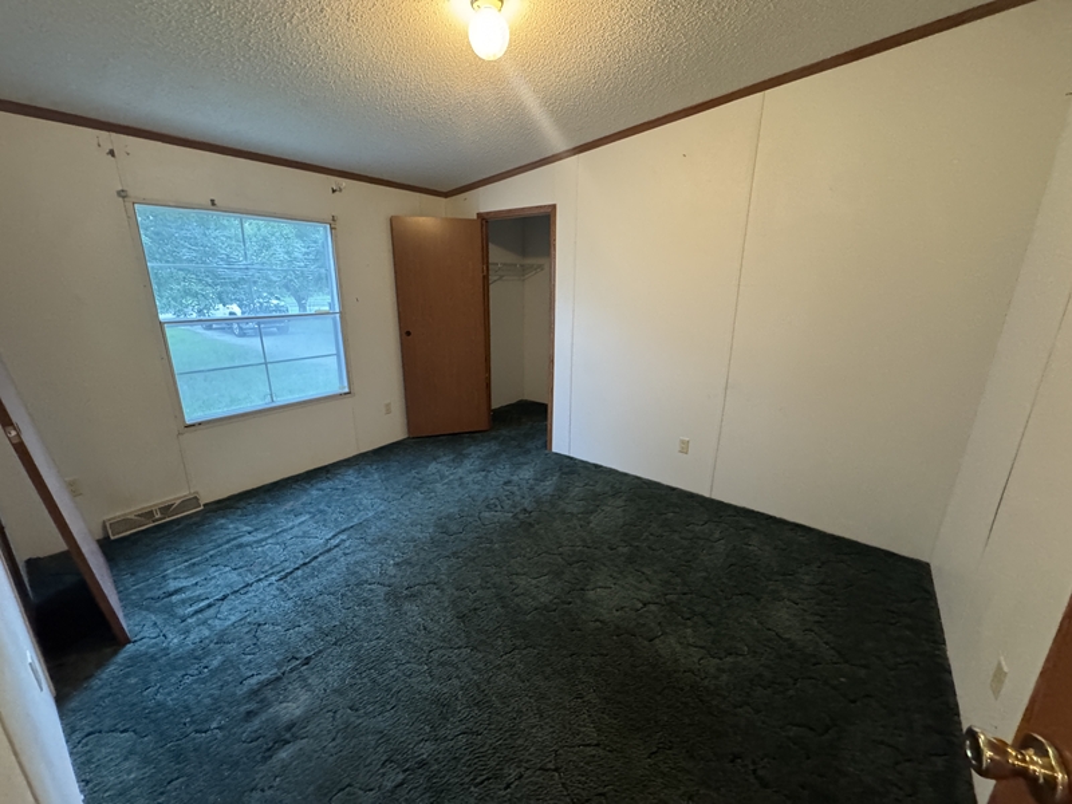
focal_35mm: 14
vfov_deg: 85.7
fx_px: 434
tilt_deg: -16.7
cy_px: 402
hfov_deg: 102.1
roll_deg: -0.1
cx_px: 536
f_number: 2.2
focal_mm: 2.22
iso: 800
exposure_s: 1/60
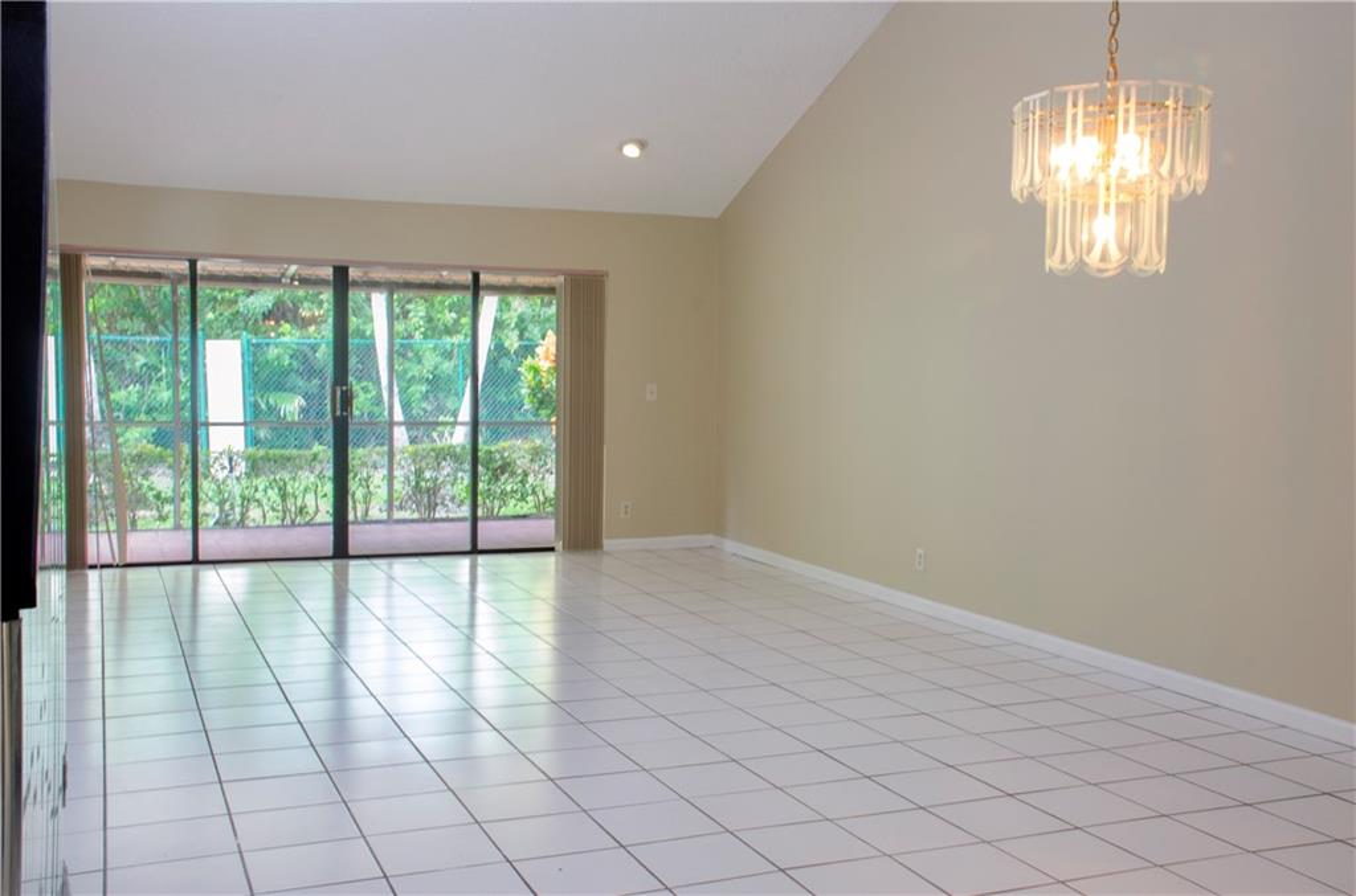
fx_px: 1352
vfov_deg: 36.7
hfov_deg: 53.3
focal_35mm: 36
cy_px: 448
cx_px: 678
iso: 800
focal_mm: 24
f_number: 10
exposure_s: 1/4
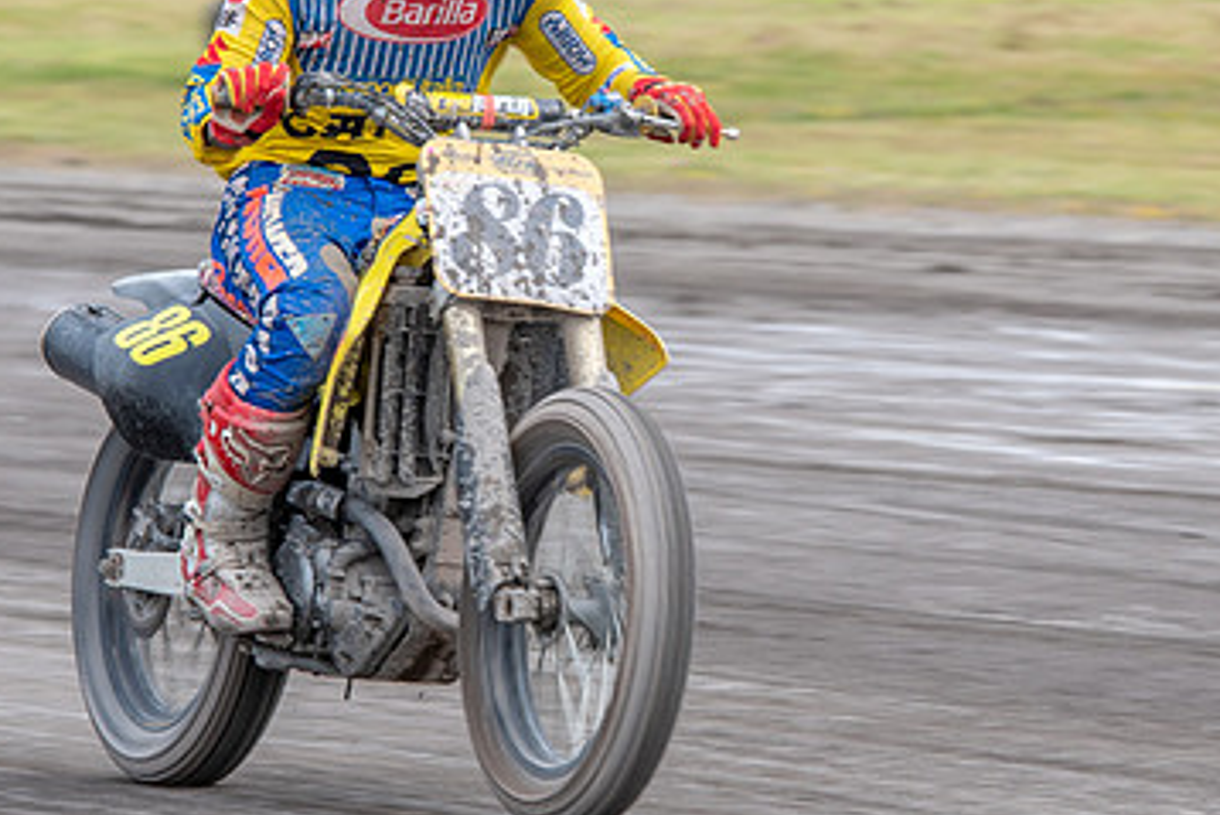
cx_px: 657
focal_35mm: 496
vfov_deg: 2.8
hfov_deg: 4.2
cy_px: 383
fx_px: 16815
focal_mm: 200
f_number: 8
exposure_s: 1/250
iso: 200
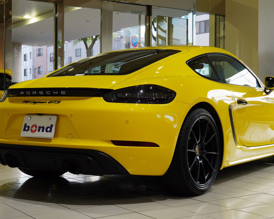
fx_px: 516
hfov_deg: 29.7
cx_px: 145
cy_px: 96
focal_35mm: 64
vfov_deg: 24.0
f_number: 5.6
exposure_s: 1/80
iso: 100
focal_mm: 33
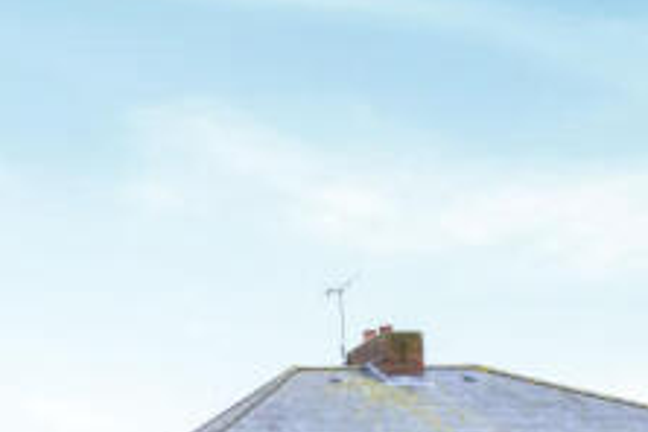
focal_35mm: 56
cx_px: -261
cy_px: 579
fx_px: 1008
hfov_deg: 27.5
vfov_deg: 21.6
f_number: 7.1
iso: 500
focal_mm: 19
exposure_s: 1/50
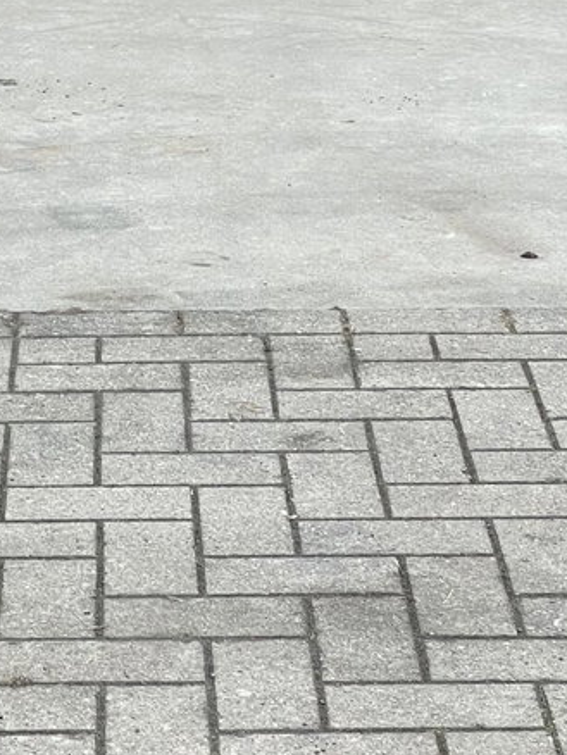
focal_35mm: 162
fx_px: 3535
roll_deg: -0.4
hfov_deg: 9.2
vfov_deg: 11.9
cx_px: 252
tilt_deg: -9.8
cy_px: -196
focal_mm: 6
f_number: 2
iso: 25
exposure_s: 1/99
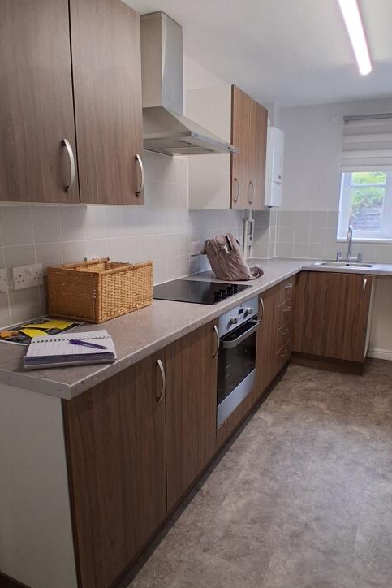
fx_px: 408
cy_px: 327
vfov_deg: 71.3
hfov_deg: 51.2
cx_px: 213
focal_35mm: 25
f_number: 2.2
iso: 160
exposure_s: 1/100
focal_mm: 1.4
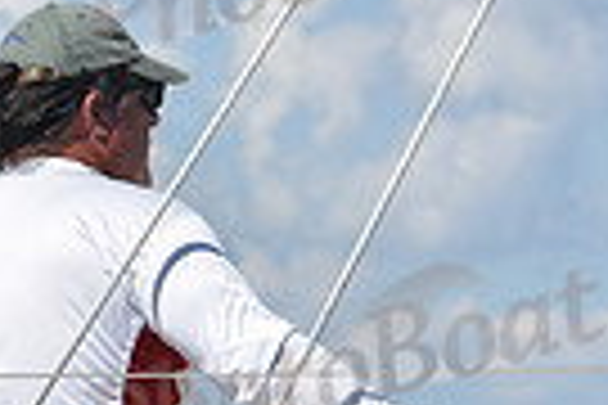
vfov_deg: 2.4
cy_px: 655
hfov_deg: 3.6
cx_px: -144
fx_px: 9778
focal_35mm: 579
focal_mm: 135
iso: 320
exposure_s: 1/1250
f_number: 9
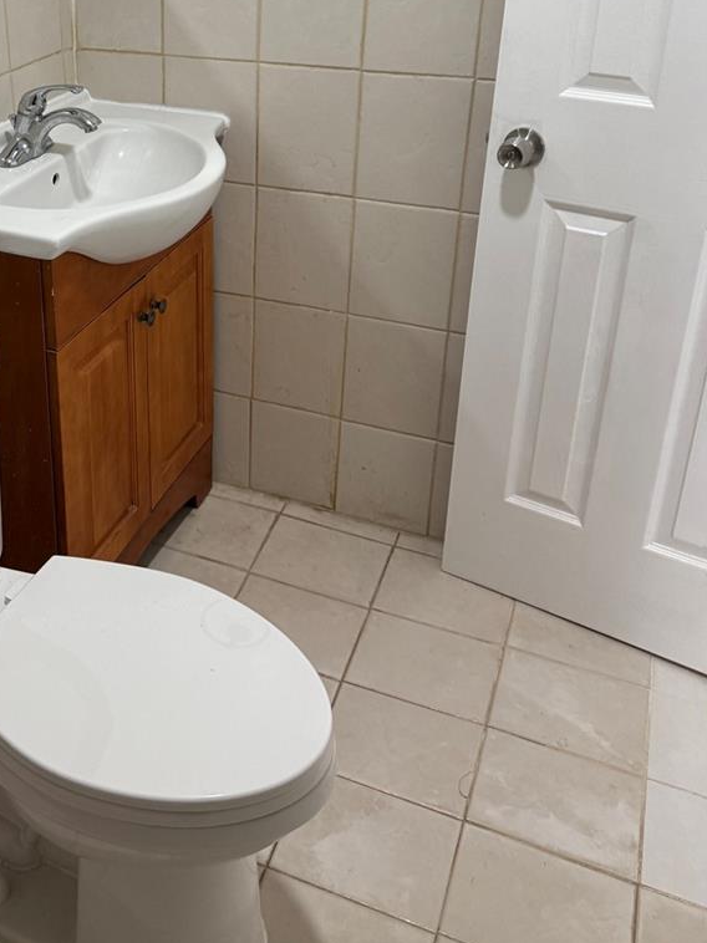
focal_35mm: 38
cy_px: 253
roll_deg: +1.6
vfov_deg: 47.4
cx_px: 153
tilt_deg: -22.1
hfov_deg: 36.6
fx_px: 1035
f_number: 1.78
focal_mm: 6.76
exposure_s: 1/120
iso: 200
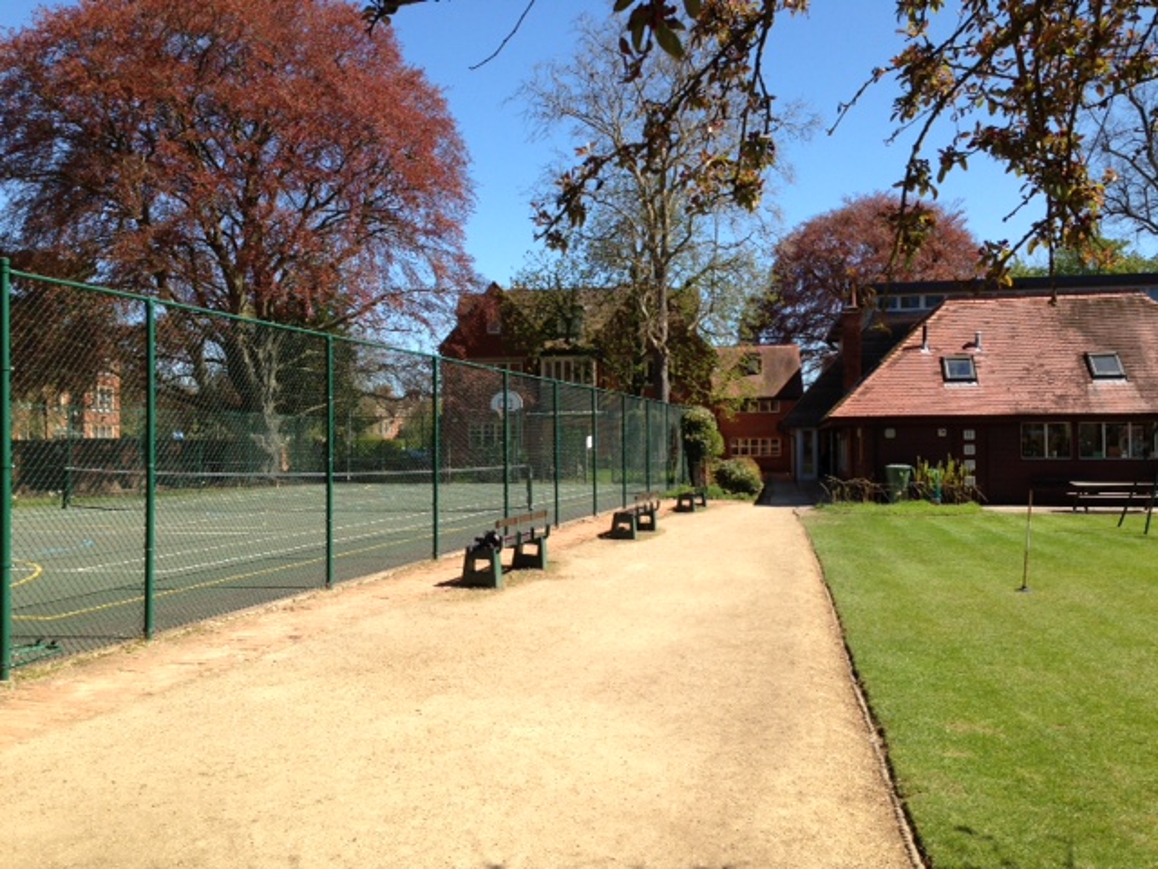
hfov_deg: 55.4
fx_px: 1104
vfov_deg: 42.9
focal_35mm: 33
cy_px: 434
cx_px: 579
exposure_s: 1/919
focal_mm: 4.13
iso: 50
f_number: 2.4
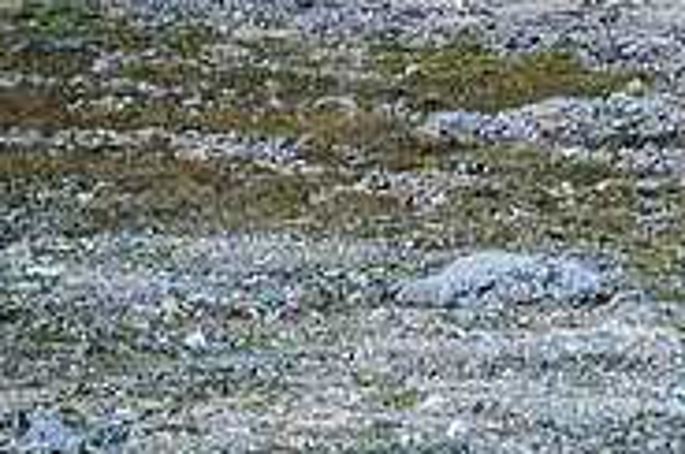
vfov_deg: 1.4
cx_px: 901
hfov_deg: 2.1
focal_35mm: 985
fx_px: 18710
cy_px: -210
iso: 1000
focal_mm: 150
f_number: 5.6
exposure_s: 1/320
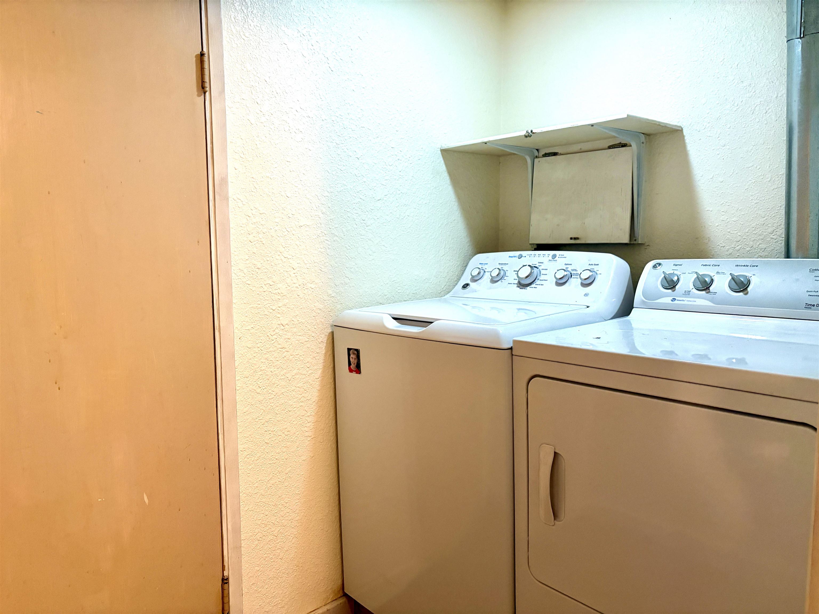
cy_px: 307
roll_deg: +1.4
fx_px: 615
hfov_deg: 67.3
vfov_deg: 53.1
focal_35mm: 26
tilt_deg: -3.1
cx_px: 410
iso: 400
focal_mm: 5.96
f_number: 1.6
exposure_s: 1/60
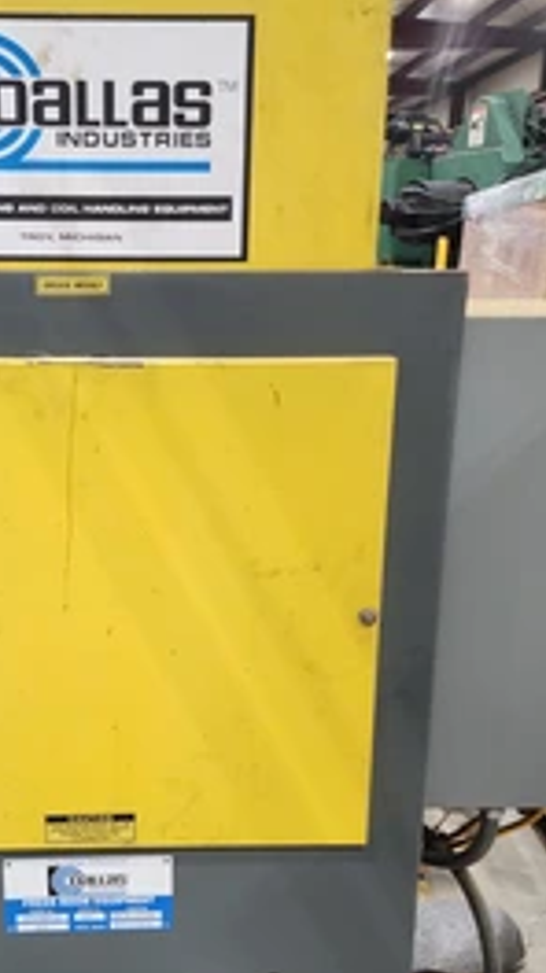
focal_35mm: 38
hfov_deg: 30.7
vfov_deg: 52.8
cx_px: 159
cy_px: 527
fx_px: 981
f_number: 1.8
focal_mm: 6.4
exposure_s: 1/100
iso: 500
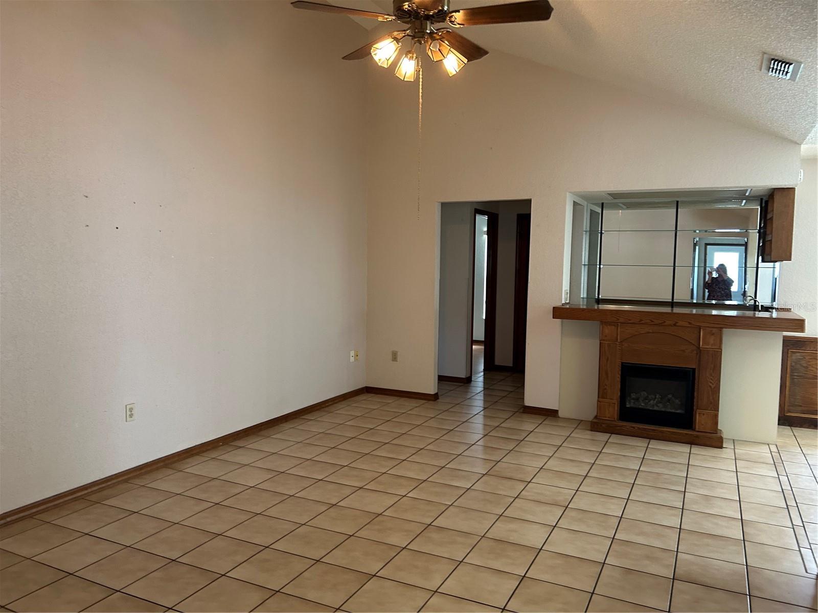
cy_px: 306
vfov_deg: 53.1
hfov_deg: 67.3
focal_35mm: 26
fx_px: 614
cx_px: 409
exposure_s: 1/60
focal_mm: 5.7
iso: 200
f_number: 1.5
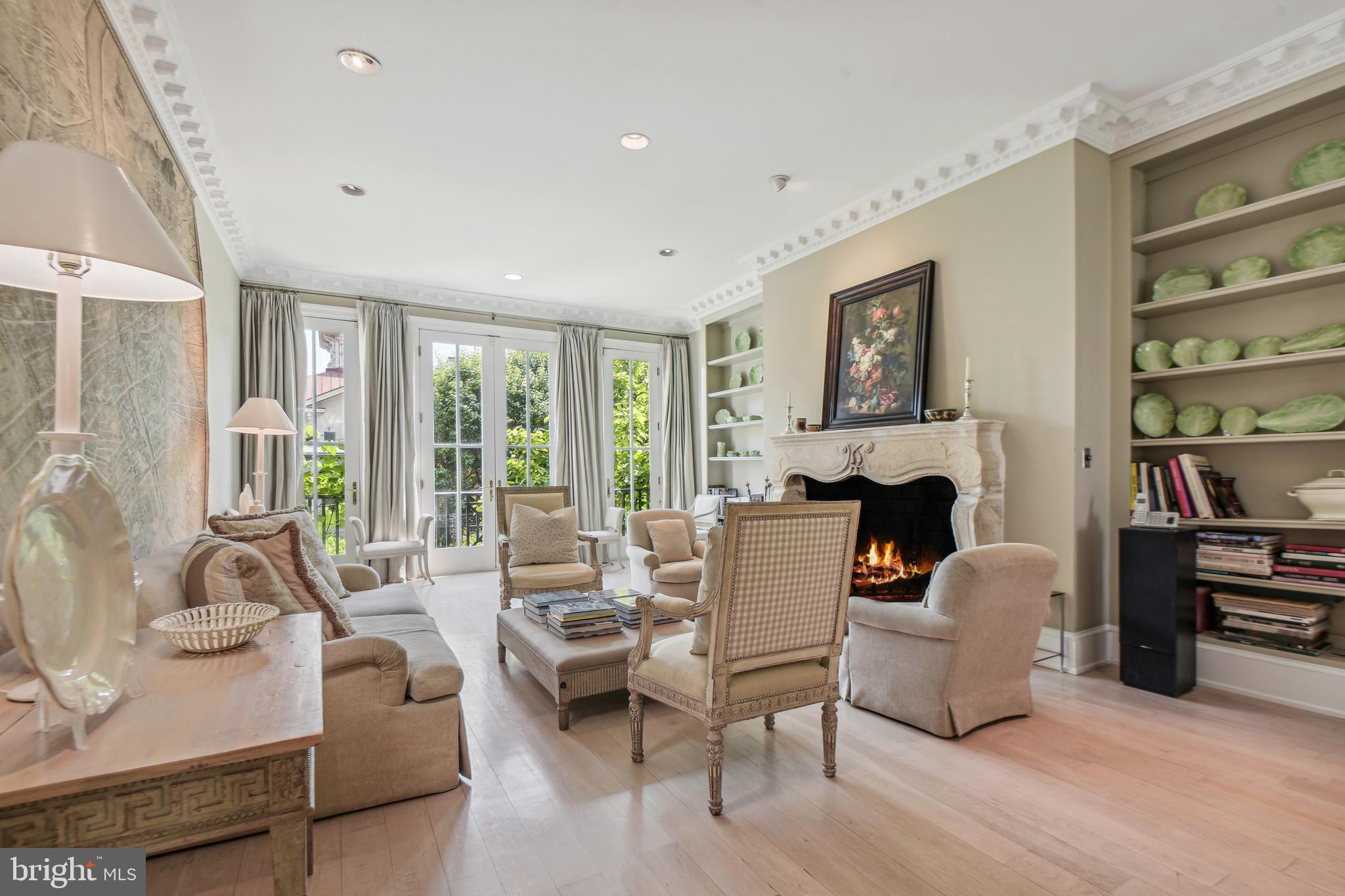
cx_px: 672
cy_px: 448
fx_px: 598
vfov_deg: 73.7
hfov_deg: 96.7
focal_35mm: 16
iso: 200
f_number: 8
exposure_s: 1/15
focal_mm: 16
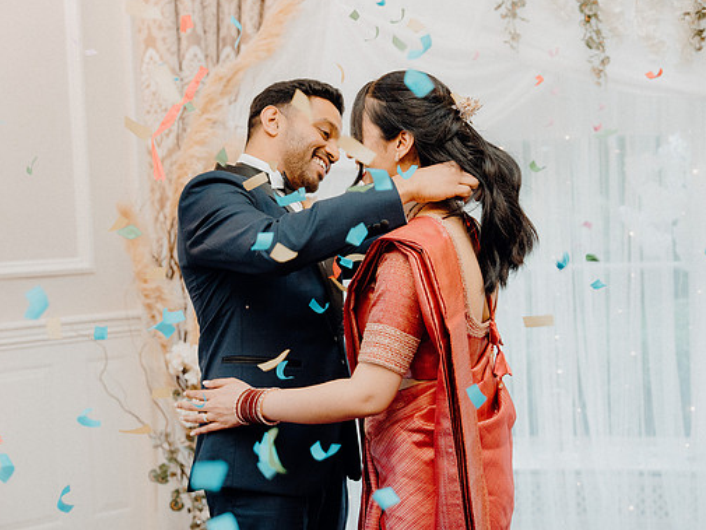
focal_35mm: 53
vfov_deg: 27.5
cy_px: 264
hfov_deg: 36.1
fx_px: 1081
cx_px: 379
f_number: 3.5
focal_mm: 48
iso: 2500
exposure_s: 1/200
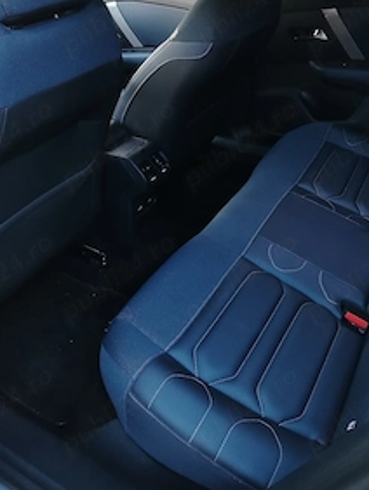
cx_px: 179
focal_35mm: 34
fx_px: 483
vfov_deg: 53.1
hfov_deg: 41.8
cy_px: 174
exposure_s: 1/50
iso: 2528
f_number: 1.75
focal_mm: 5.25
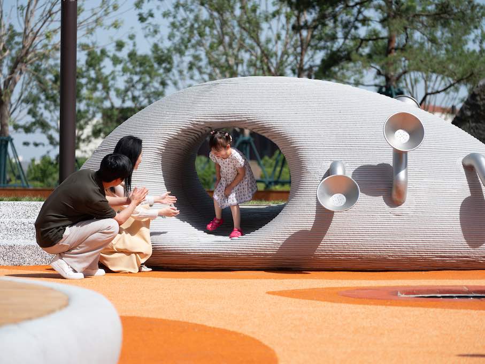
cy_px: 182
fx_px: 1765
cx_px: 242
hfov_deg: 15.6
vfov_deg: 11.8
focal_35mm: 126
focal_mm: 158.8
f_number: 5.6
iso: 100
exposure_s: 1/320
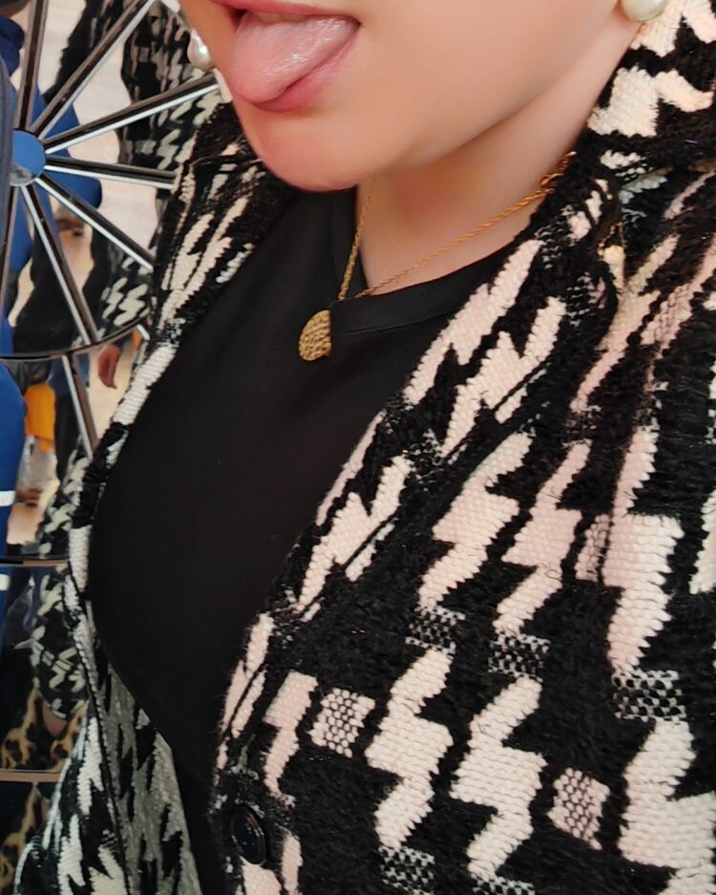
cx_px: -76
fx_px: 1483
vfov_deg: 32.9
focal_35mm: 56
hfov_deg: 25.2
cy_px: 227
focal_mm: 2.98
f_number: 2.1
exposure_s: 1/50
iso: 400
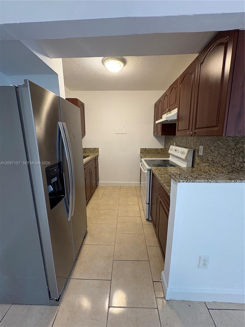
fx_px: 132
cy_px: 164
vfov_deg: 102.1
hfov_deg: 85.7
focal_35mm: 14
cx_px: 122
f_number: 2.2
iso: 250
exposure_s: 1/60
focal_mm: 2.22
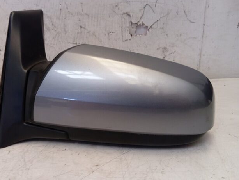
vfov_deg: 44.2
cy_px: 92
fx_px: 221
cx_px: 105
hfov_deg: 56.6
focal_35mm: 32
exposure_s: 1/33.3
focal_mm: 4.22
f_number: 1.8
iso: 334
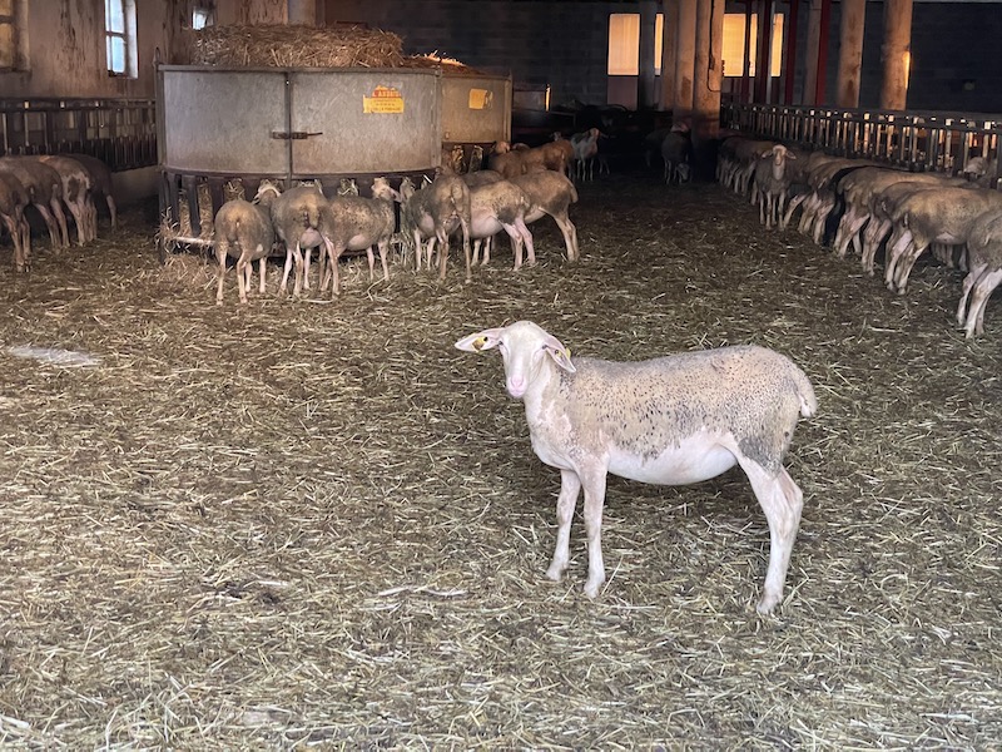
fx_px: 1505
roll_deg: -0.9
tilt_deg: -9.5
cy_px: 376
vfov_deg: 28.0
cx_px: 501
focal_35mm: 52
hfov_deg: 36.8
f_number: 2
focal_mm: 6
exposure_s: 1/48
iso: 800
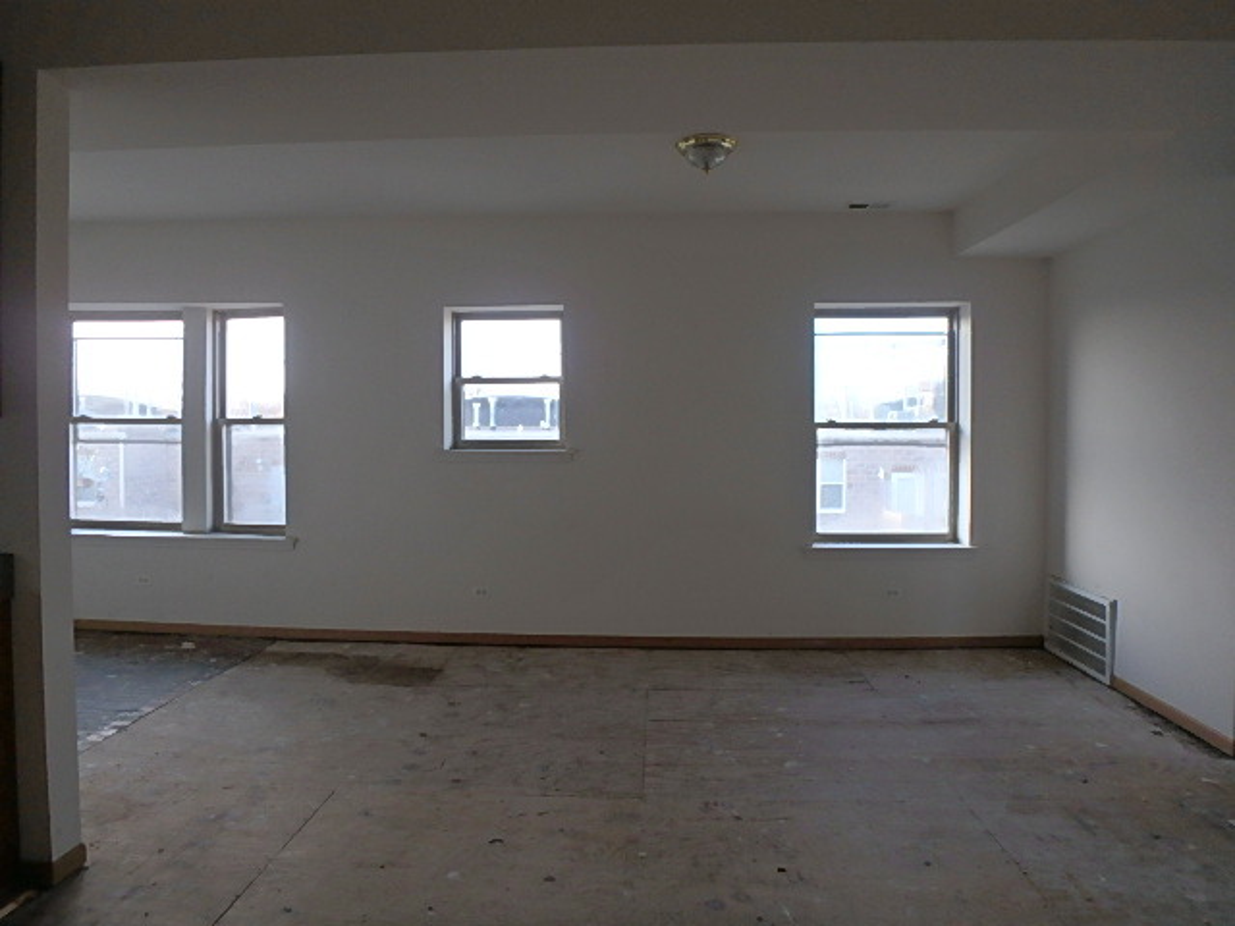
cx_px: 618
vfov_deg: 63.4
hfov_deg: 79.0
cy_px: 463
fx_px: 749
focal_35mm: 21
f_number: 3.5
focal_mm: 3.7
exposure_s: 1/60
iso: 125
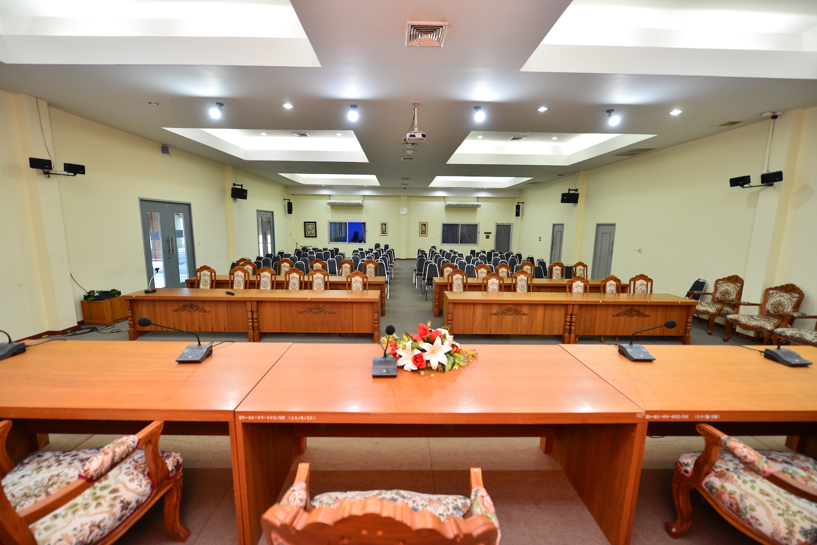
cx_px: 408
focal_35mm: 14
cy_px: 272
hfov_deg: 104.2
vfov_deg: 81.3
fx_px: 318
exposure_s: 1/80
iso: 800
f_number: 2.8
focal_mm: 14
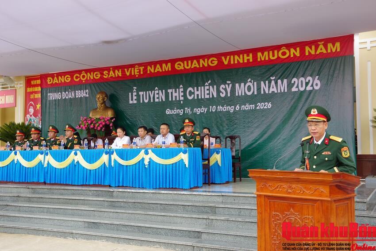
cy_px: 126
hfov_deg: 46.4
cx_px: 188
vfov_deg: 31.9
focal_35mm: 42
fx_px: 439
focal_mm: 28
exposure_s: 1/125
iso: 400
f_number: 6.3
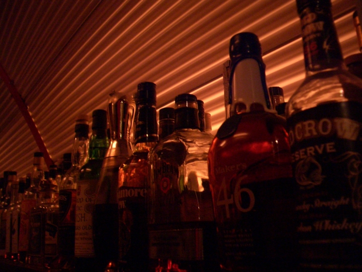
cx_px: 181
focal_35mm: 35
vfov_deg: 40.7
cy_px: 136
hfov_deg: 52.6
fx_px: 366
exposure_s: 1/8
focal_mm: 5.8
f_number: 2.6
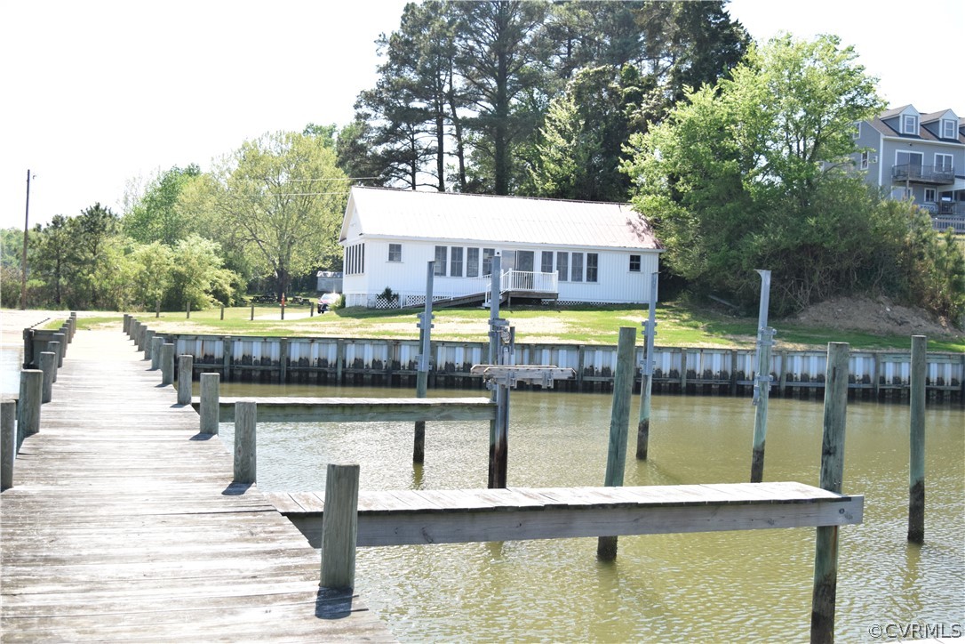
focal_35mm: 40
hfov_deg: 47.9
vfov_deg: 33.0
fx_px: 1086
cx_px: 482
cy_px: 322
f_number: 5.6
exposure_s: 1/4000
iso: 1600
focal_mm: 27
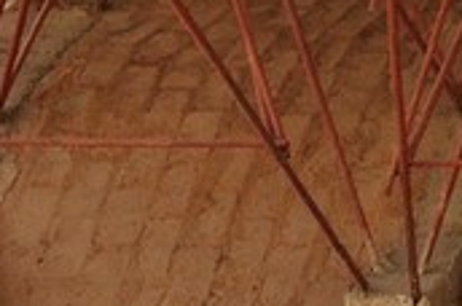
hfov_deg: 4.3
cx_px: 1430
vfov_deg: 3.0
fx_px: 5841
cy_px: 725
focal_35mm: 456
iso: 400
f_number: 7.1
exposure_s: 1/500
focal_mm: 58
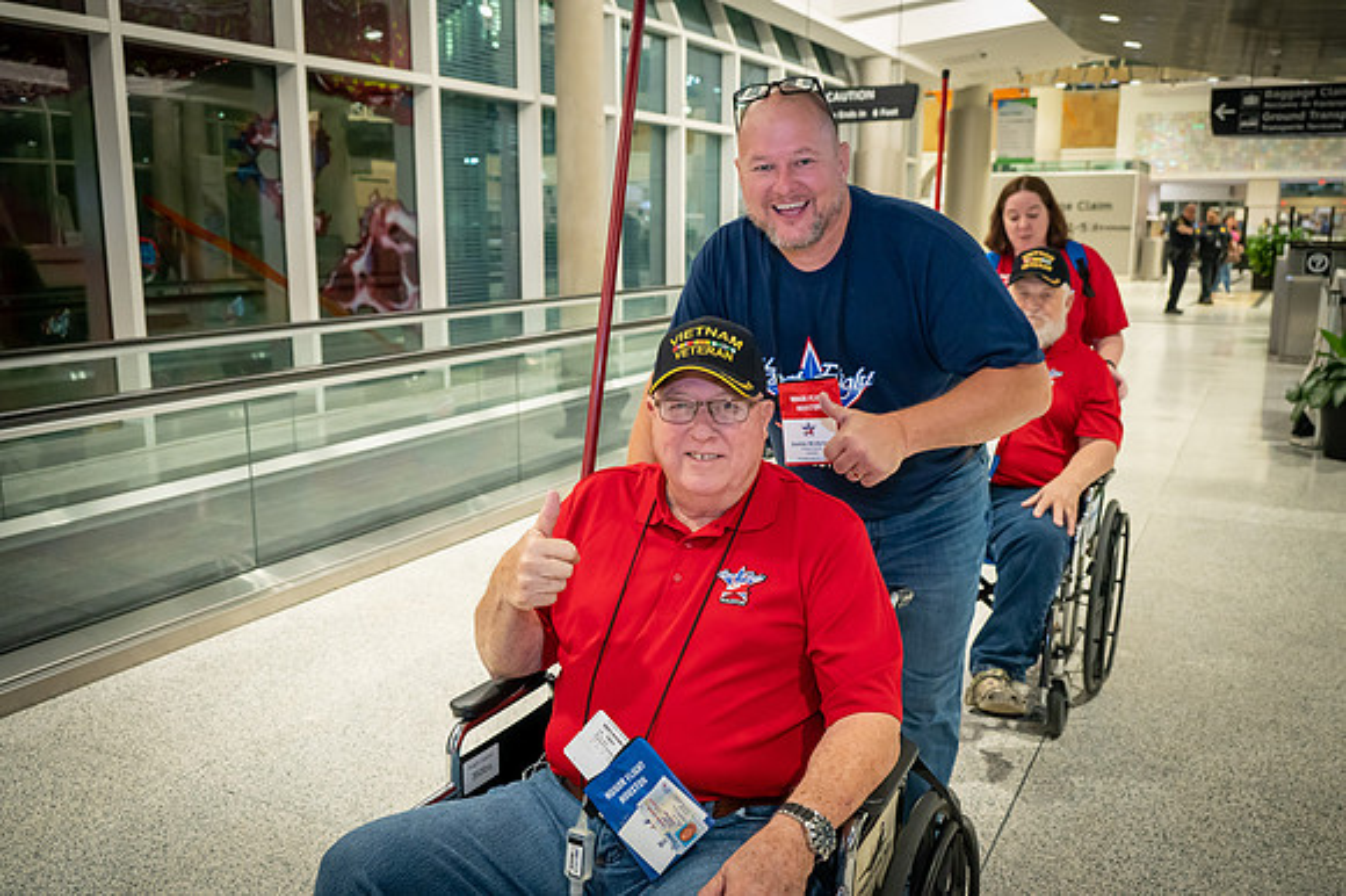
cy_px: 448
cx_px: 673
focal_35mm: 31
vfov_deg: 42.3
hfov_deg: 60.3
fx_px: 1158
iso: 4500
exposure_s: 1/100
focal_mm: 31
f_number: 5
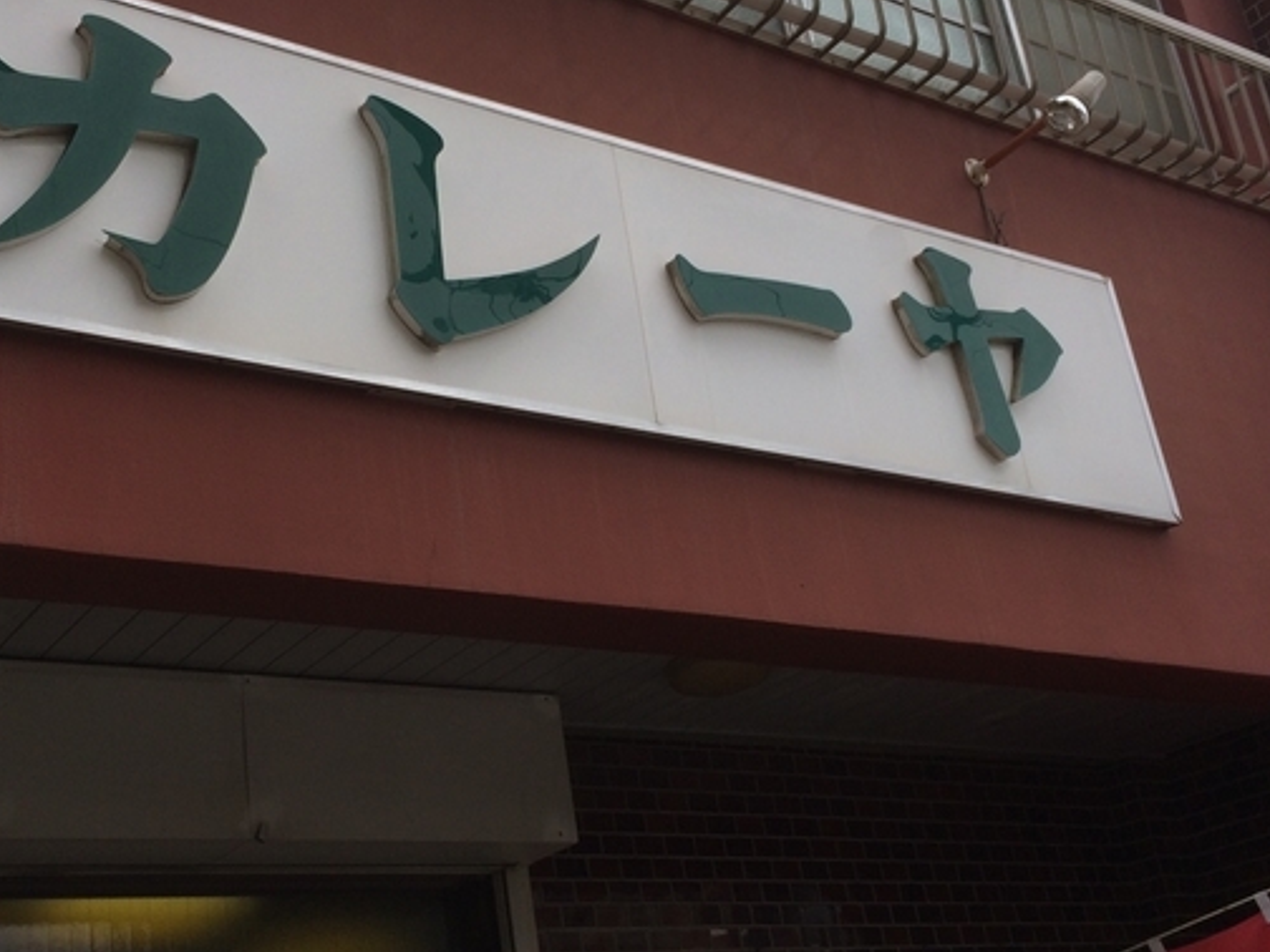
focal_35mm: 46
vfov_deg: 31.5
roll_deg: +7.4
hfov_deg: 41.1
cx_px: 537
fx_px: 1688
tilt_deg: +23.4
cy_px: 479
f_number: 2.2
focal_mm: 4.15
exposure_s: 1/1208
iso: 32
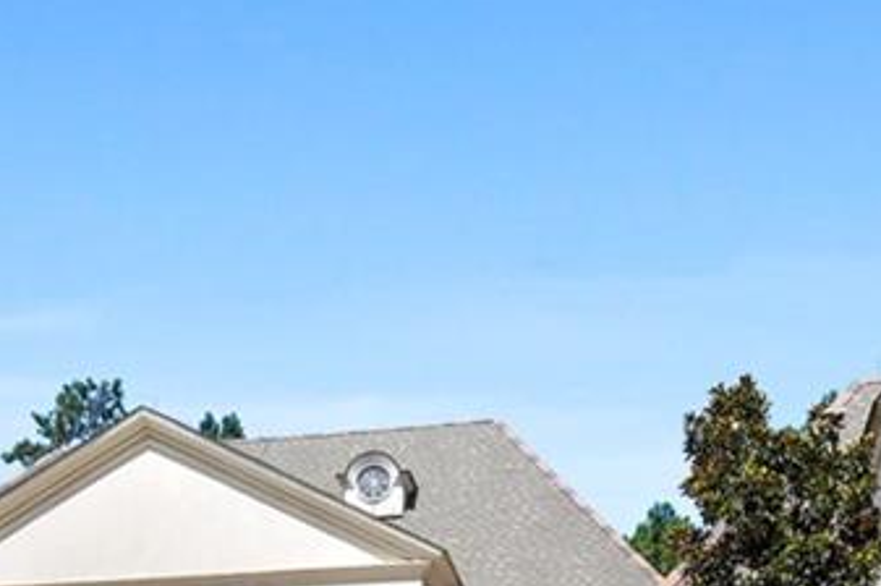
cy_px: 751
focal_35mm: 76
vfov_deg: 16.9
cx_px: 243
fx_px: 1858
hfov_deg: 26.4
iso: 800
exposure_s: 1/1250
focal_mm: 25
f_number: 11
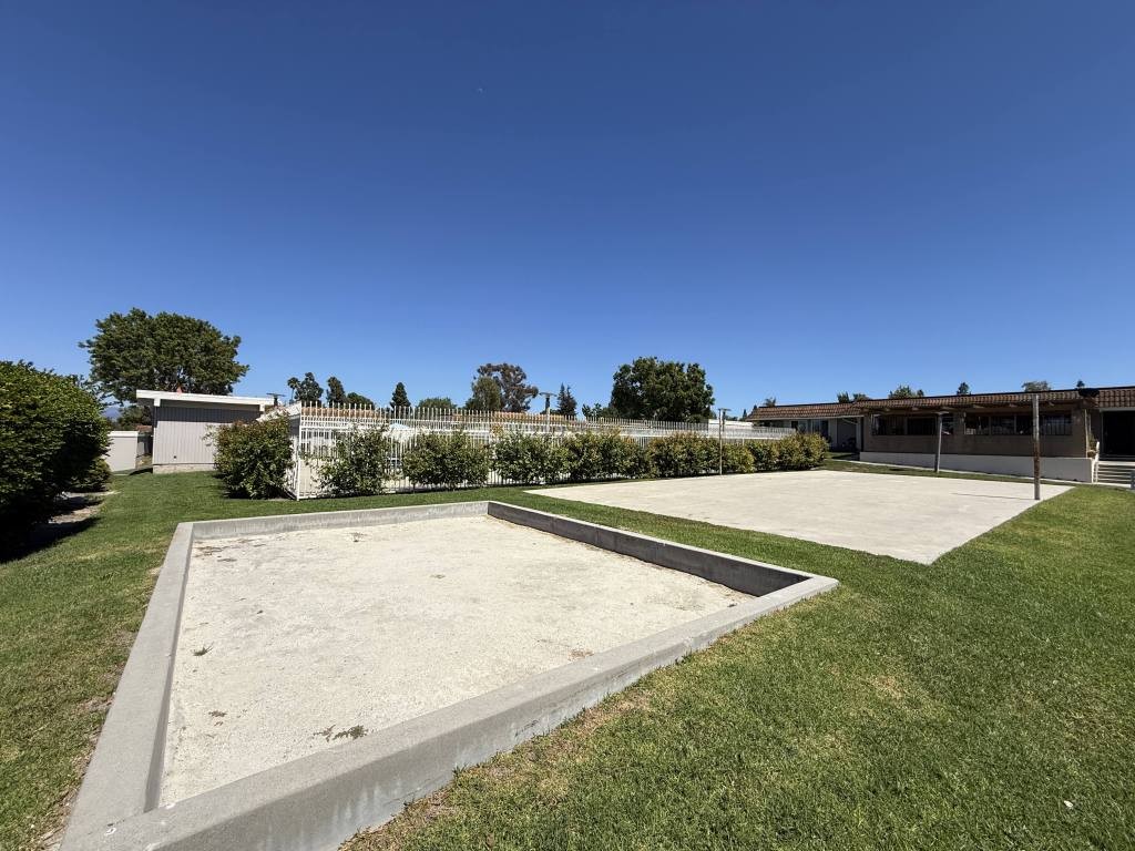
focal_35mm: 14
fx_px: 459
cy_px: 426
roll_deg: -1.2
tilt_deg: +2.1
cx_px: 568
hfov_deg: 102.1
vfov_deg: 85.7
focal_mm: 2.22
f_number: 2.2
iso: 50
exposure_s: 1/3460
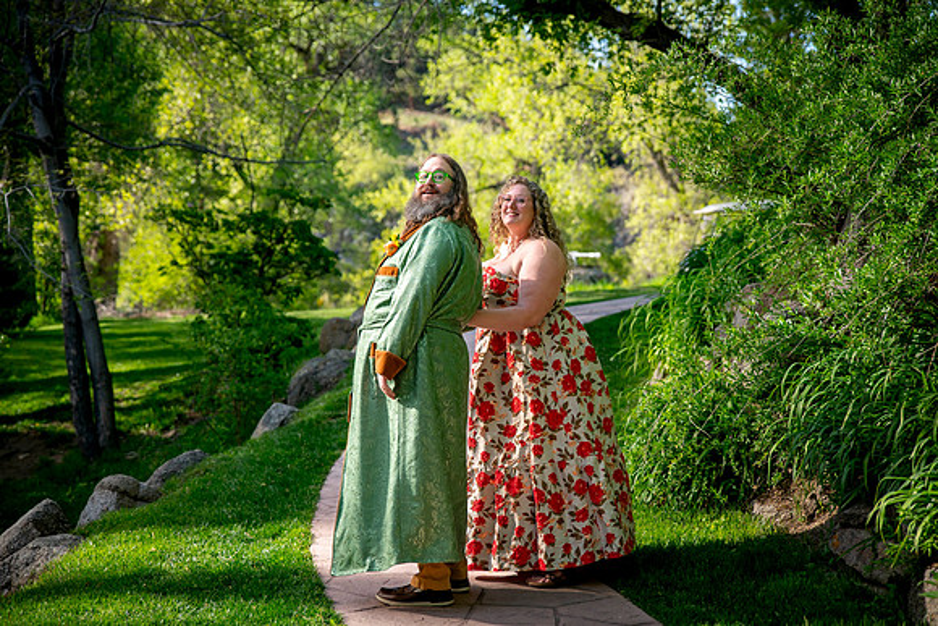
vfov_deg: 21.1
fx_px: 1678
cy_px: 305
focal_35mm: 64
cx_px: 469
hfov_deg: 31.2
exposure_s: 1/1000
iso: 400
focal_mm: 60
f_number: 2.8
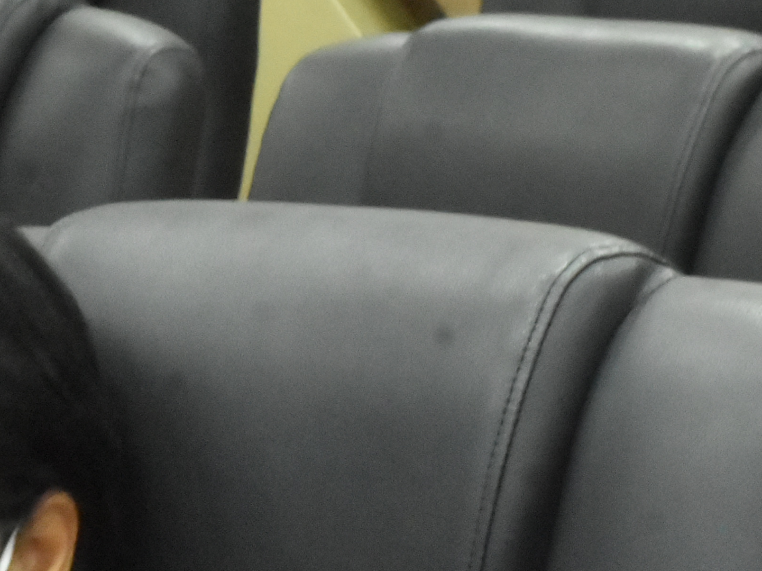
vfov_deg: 5.3
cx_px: 122
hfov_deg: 7.1
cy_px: 569
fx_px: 6163
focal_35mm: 280
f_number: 20
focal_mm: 52
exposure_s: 1/8
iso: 3200
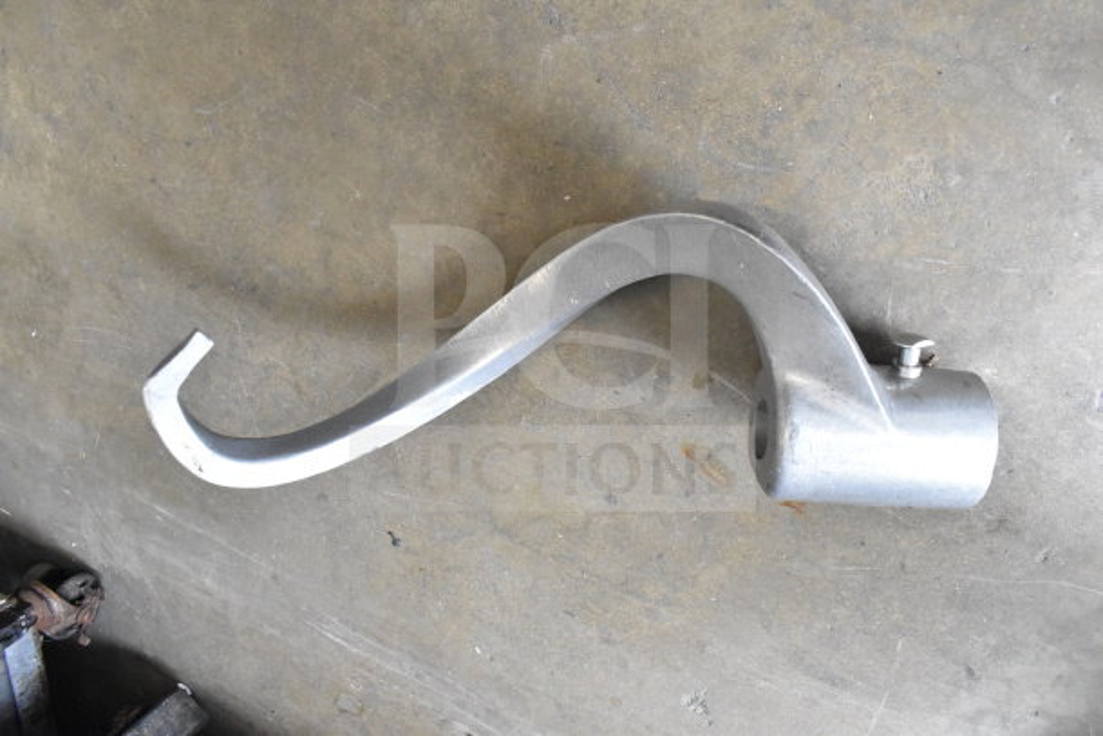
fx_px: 827
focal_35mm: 27
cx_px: 552
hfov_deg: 67.4
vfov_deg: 48.0
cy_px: 368
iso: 6400
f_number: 6.3
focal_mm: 18
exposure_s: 1/160
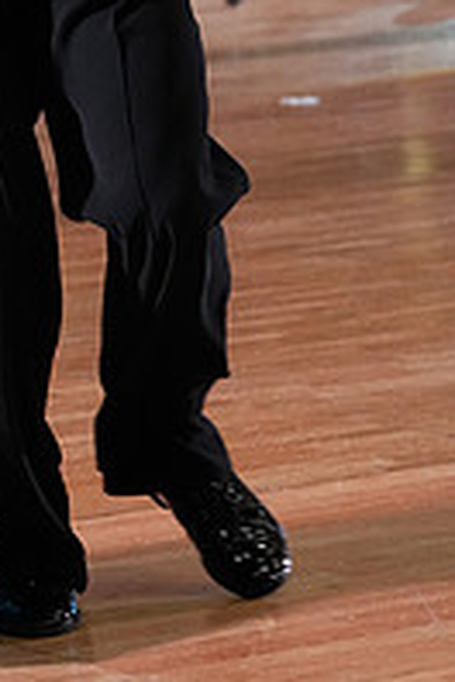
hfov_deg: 6.0
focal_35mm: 225
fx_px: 4265
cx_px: -209
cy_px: -145
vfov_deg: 9.0
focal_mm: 77
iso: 6400
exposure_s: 1/400
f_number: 5
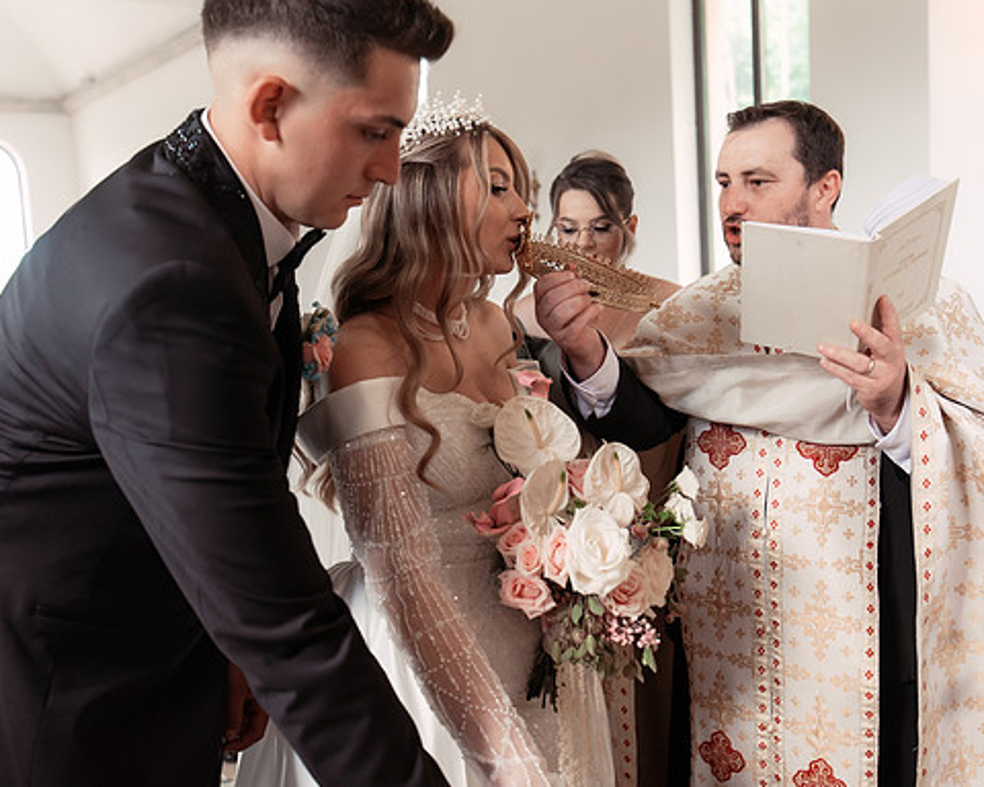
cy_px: 392
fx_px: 990
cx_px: 490
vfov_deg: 43.4
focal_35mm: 34
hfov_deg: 52.8
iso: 1600
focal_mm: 30
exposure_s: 1/200
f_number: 3.2
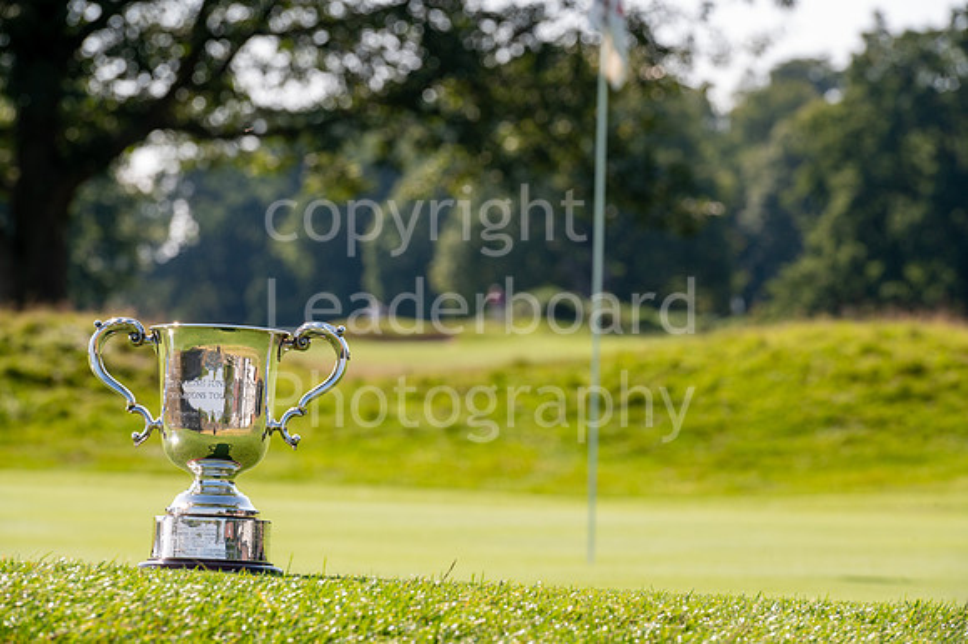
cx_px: 484
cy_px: 322
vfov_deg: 6.9
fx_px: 5375
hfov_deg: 10.3
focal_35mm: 200
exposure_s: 1/250
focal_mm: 200
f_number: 11
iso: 250
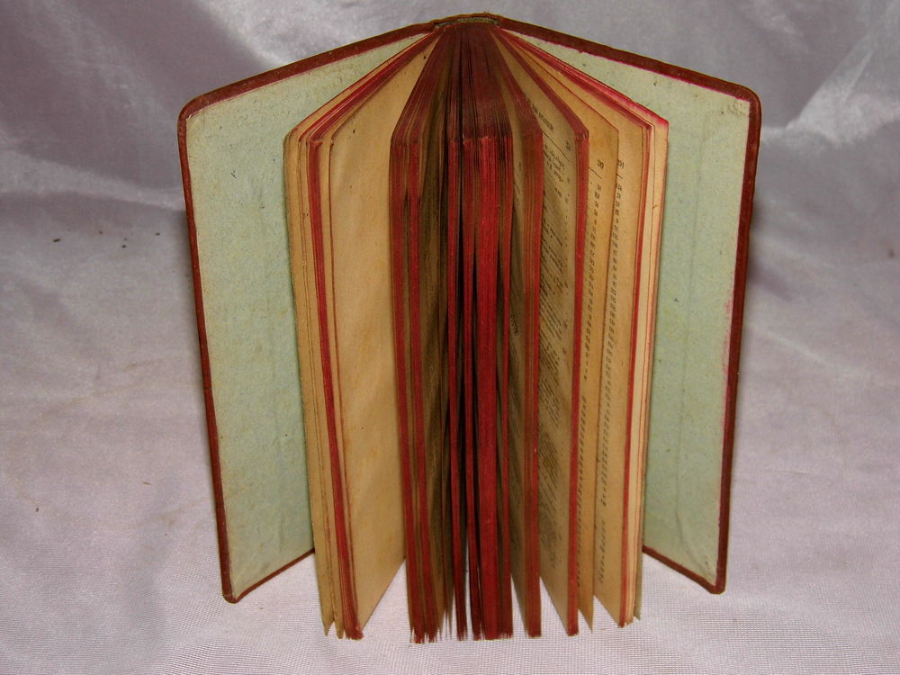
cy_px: 338
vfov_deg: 25.2
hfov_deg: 33.2
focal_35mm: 58
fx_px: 1508
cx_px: 450
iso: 100
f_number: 3.9
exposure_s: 1/60
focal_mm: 10.4
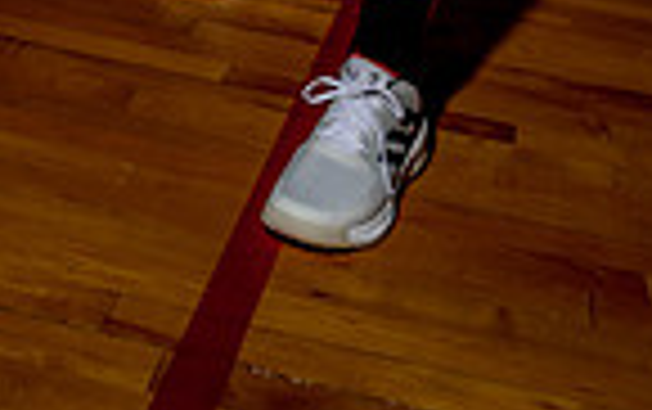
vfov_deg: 13.2
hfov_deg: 27.1
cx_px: 382
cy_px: -554
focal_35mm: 76
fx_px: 1352
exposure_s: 1/125
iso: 100
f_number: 6.3
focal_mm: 24
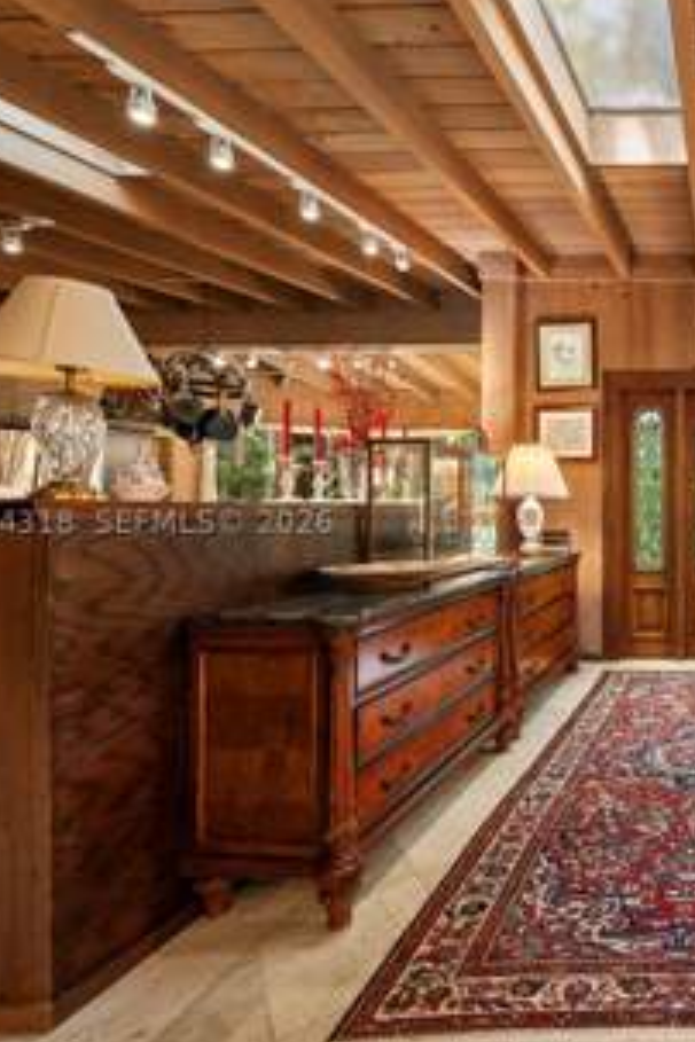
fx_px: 550
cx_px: 716
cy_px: 519
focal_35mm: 19
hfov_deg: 50.3
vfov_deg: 86.9
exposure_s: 1/1.25
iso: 640
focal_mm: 12
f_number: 8
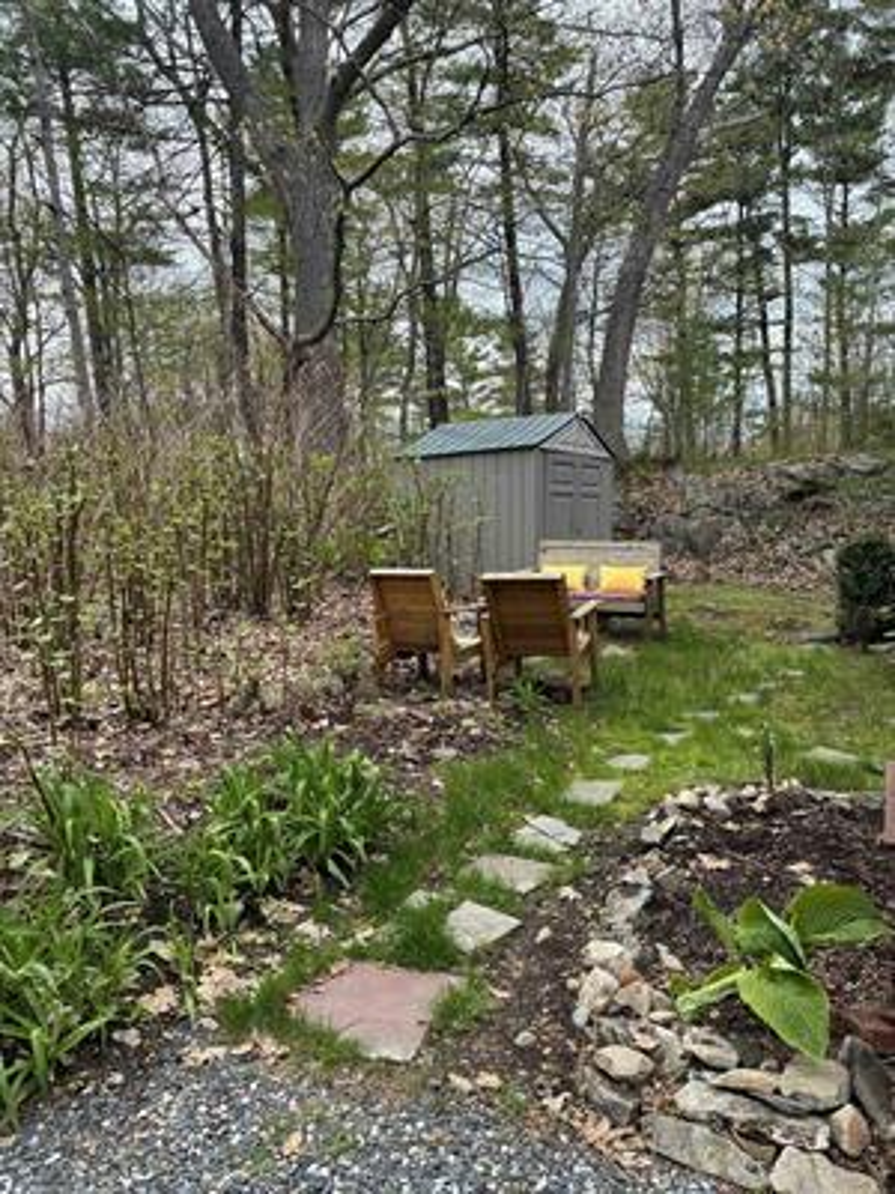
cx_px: 448
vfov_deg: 67.3
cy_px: 597
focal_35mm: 26
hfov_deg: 53.1
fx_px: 896
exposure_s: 1/393
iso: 20
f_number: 1.64
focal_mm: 4.2
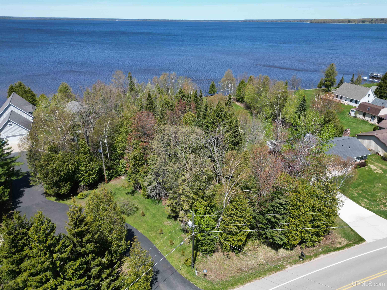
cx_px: 194
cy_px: 145
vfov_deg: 56.8
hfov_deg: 71.6
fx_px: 268
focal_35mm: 24
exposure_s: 1/2500
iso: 140
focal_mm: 6.72
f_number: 1.7
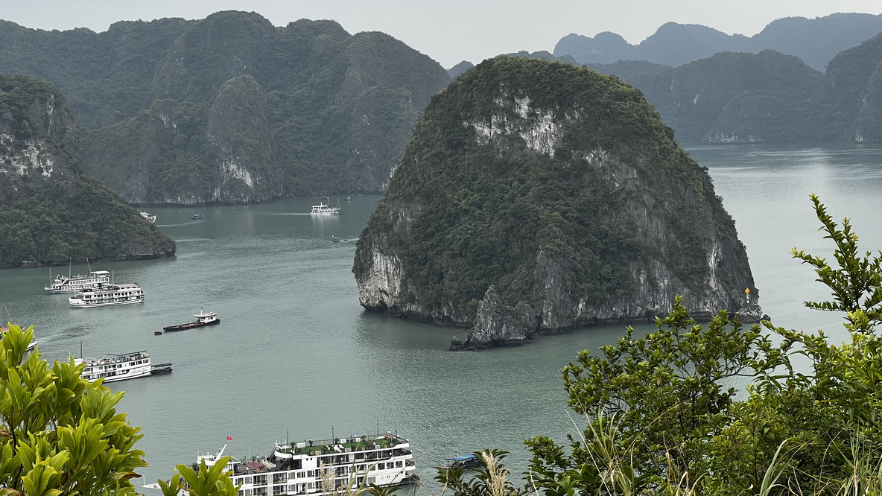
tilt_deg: -4.5
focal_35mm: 85
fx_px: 1988
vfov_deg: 14.2
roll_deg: +2.1
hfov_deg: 25.0
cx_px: 442
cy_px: 235
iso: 32
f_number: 2.8
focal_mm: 9
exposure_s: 1/104
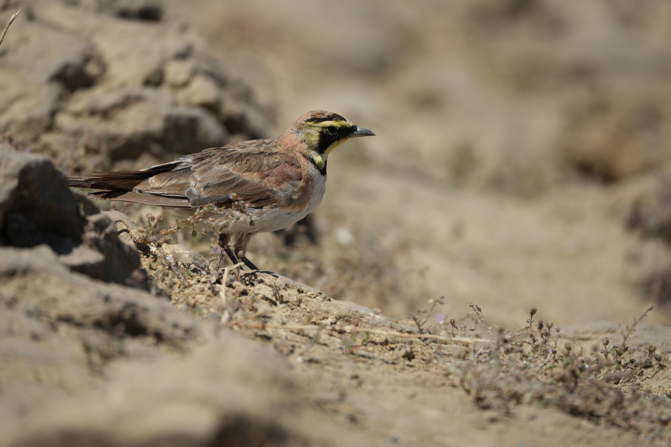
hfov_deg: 5.1
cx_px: 335
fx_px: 7548
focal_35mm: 405
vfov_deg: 3.4
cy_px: 221
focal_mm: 400
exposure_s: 1/1250
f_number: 6.3
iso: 250
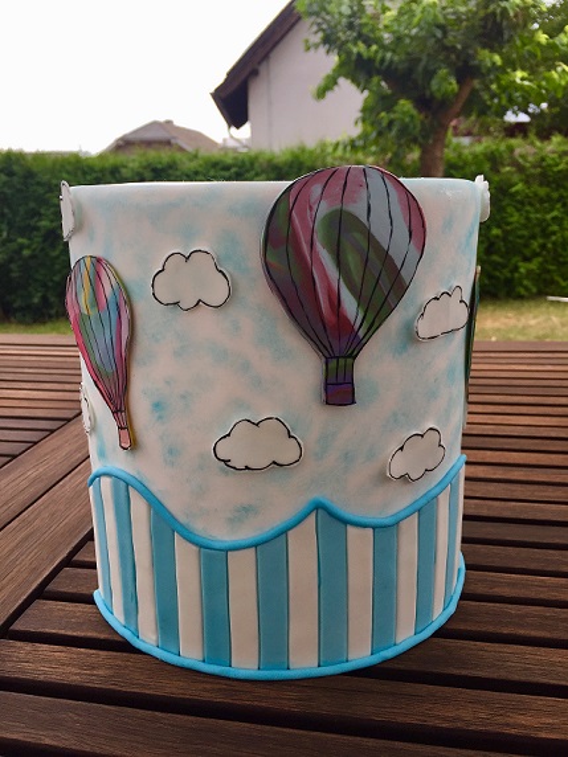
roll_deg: +0.1
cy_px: 378
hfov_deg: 48.2
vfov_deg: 61.7
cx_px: 284
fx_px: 634
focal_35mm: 29
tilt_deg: -15.2
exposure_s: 1/608
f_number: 2.2
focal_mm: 4.15
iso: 32
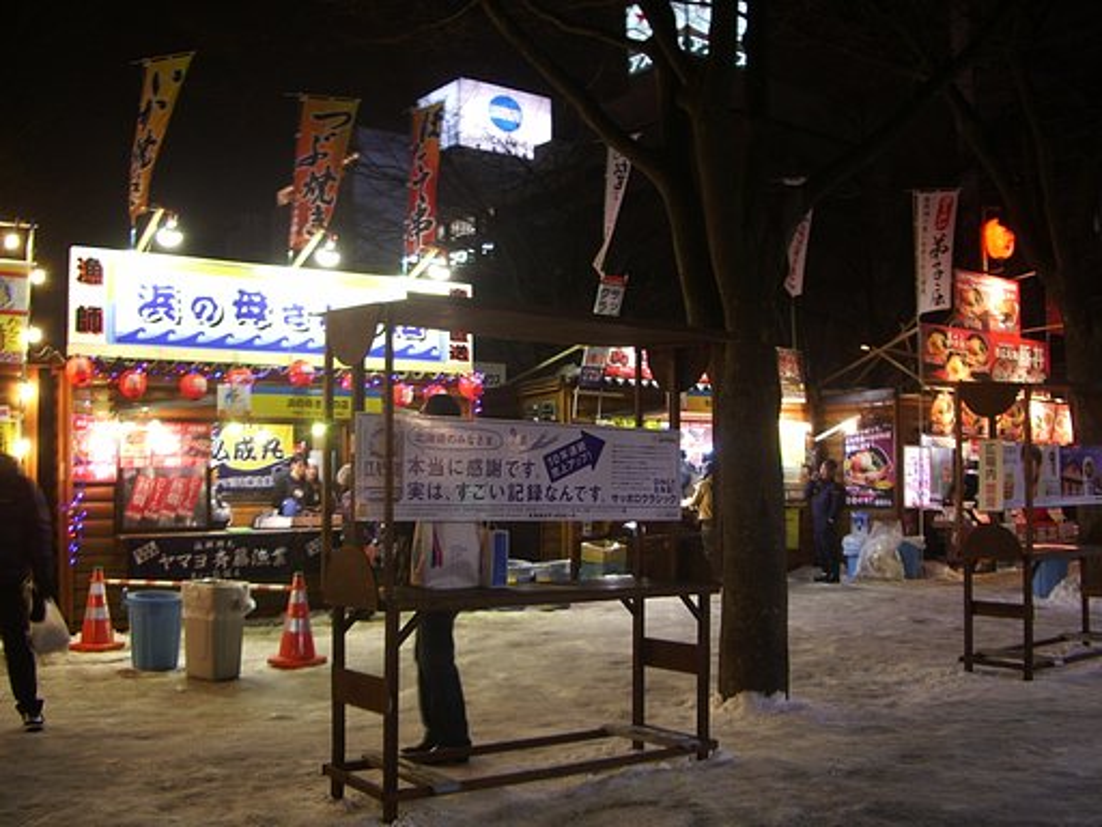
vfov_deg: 40.7
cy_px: 414
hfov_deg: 52.6
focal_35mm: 35
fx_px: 1114
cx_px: 551
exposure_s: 1/10
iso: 100
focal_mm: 5.8
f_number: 2.6
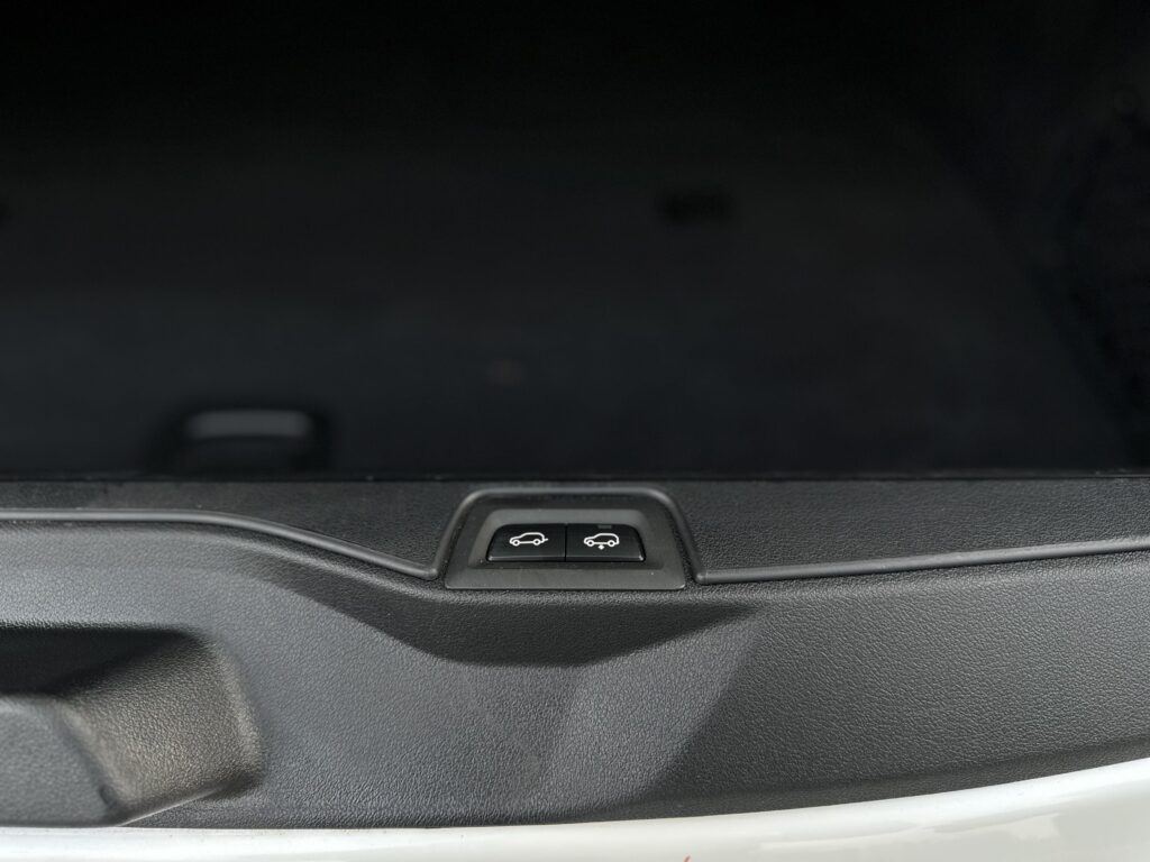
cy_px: 431
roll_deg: +1.5
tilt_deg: -42.0
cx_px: 575
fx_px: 797
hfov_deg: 71.6
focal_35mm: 24
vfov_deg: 56.8
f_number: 1.78
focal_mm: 6.86
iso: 80
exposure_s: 1/121
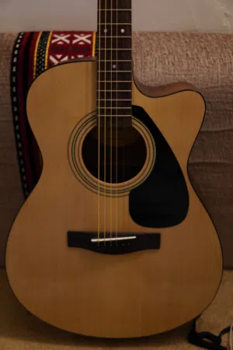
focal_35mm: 45
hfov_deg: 29.9
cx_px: 116
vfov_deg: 43.6
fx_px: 437
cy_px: 175
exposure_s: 1/200
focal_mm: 30
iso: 800
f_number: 1.4
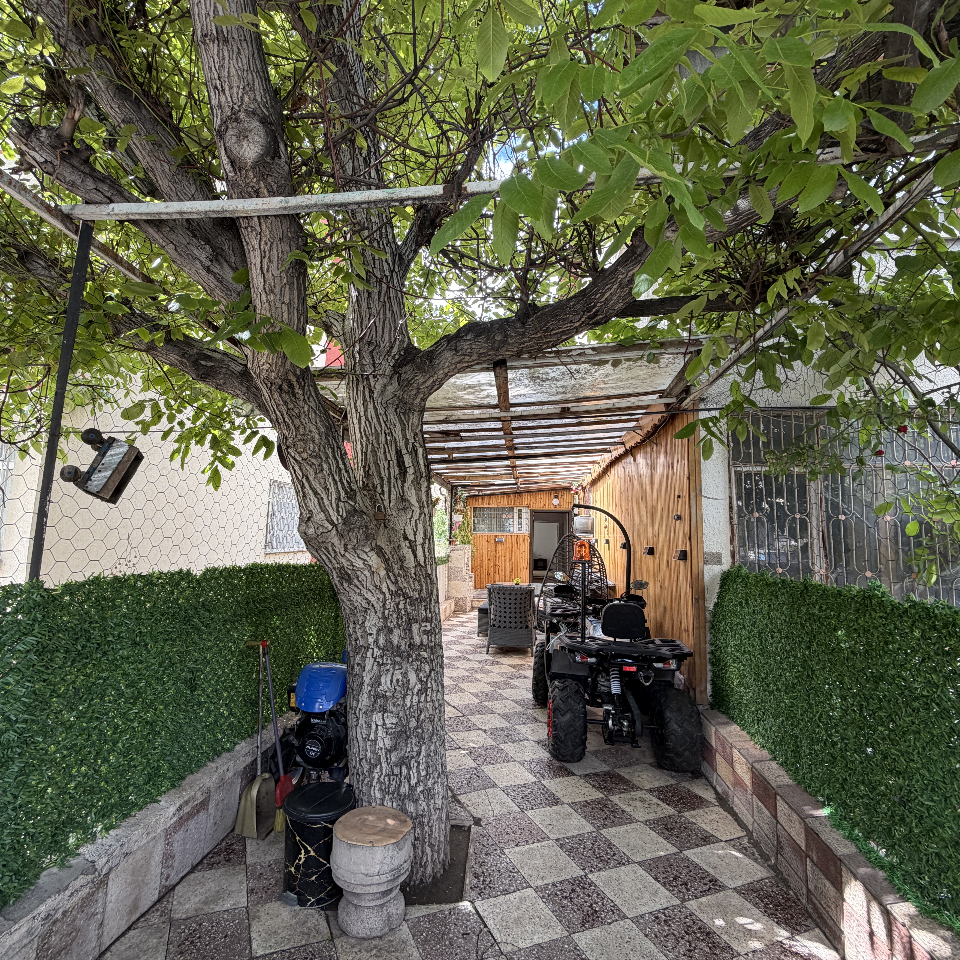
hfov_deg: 83.9
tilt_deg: +7.6
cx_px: 450
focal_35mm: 17
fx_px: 533
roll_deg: -1.6
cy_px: 470
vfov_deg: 84.0
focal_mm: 2.22
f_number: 2.2
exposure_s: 1/121
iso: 80
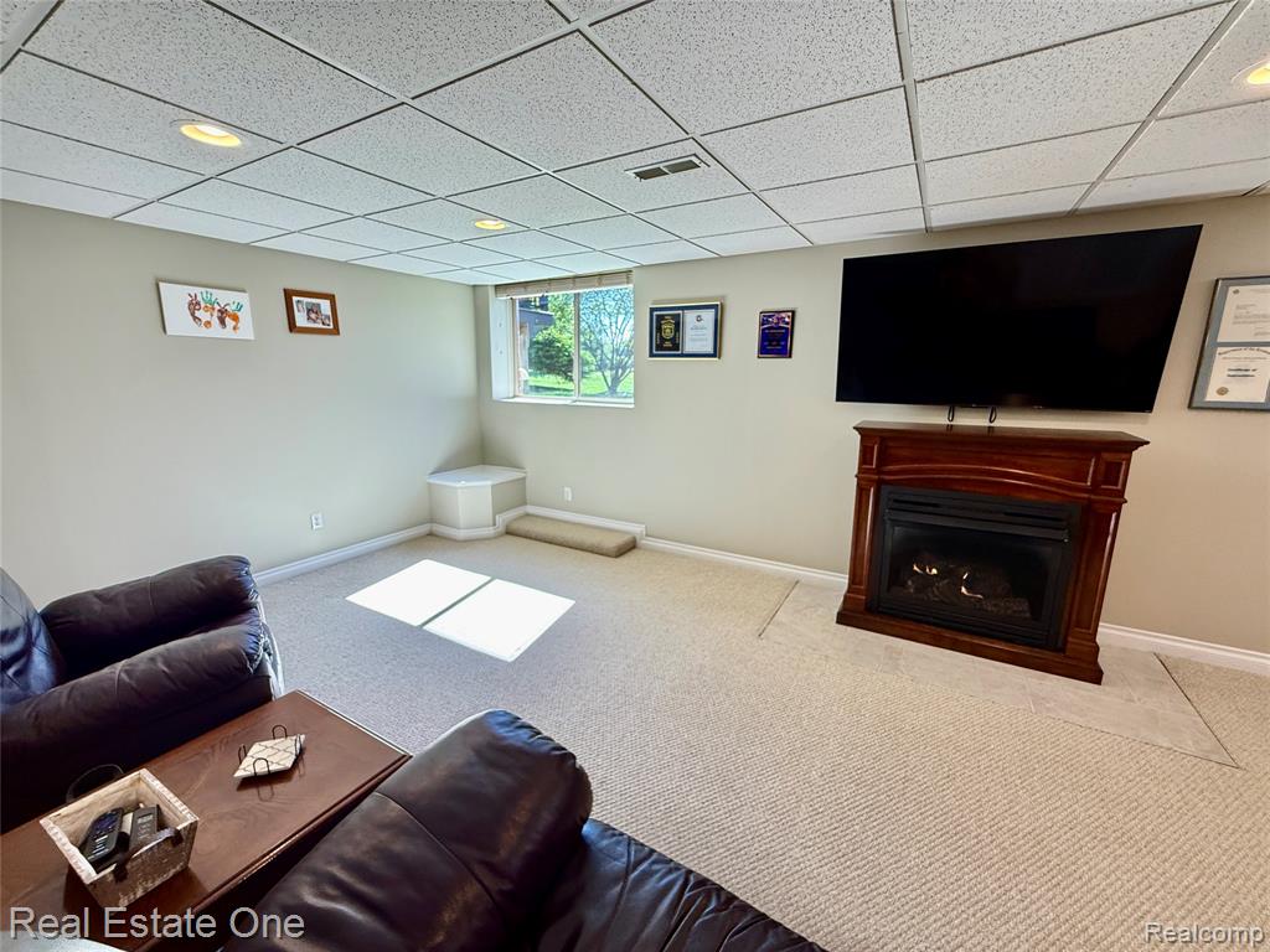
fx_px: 514
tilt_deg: -11.5
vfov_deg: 85.7
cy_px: 476
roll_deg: +0.1
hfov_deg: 102.1
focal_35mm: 14
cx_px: 635
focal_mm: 2.22
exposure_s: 1/120
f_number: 2.2
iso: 320
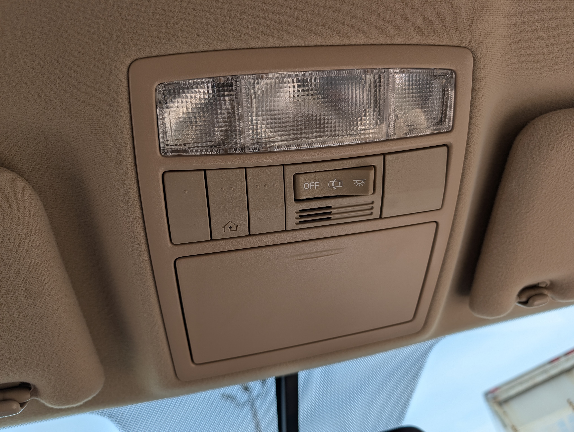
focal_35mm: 24
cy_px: 216
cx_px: 287
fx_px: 399
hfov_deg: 71.5
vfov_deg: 56.9
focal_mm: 6.9
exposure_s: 1/370
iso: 17
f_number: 1.68
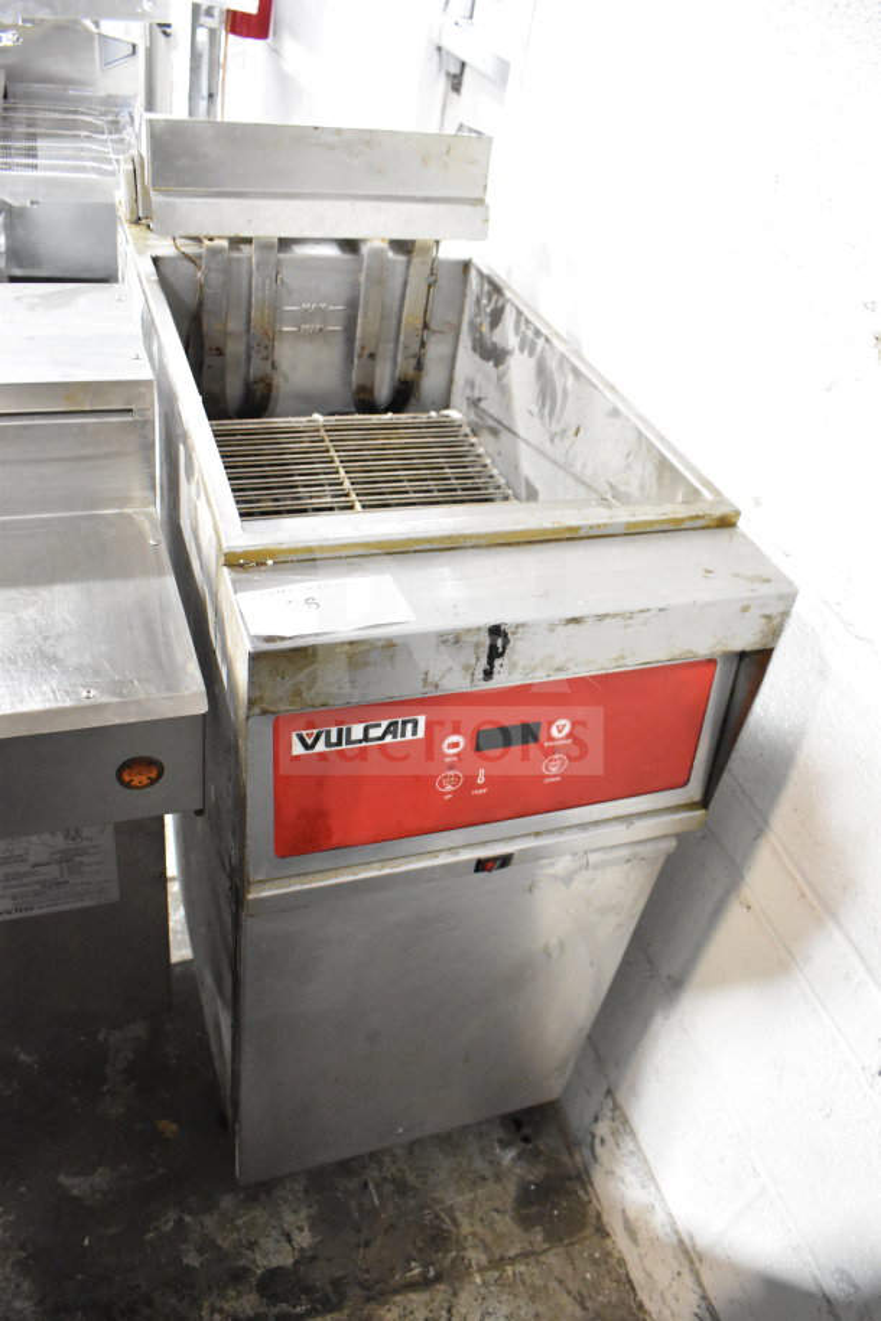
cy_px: 660
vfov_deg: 67.4
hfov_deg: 47.9
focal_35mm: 27
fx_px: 991
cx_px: 440
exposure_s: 1/125
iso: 6400
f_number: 5.6
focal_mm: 18
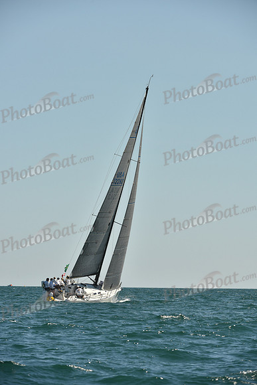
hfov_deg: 6.2
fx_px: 2354
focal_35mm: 220
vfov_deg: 9.4
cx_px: 128
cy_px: 192
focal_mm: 220
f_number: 8
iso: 250
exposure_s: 1/1000
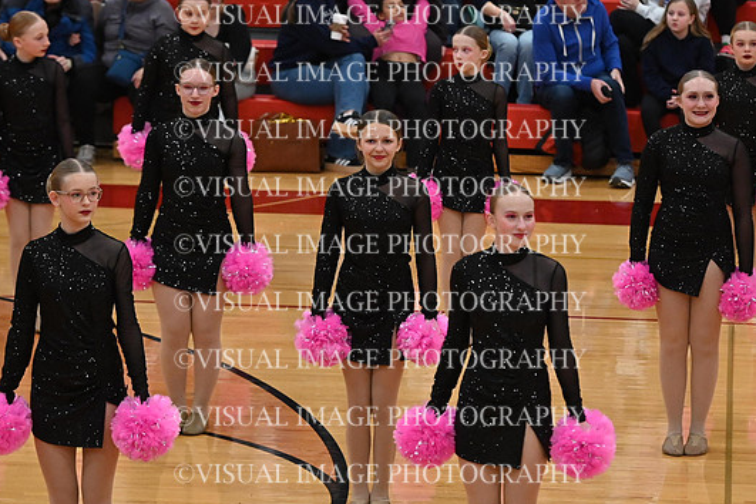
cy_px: 273
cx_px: 380
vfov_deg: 6.4
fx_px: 4473
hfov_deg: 9.7
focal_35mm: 213
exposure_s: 1/400
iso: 6400
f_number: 4
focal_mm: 130
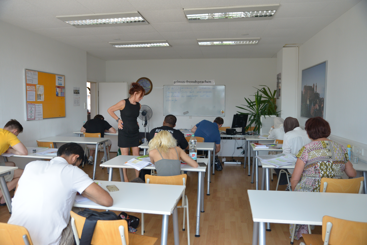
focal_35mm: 29
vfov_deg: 45.0
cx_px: 184
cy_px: 122
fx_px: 296
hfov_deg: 63.6
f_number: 2.8
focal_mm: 29
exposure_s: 1/1250
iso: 1250
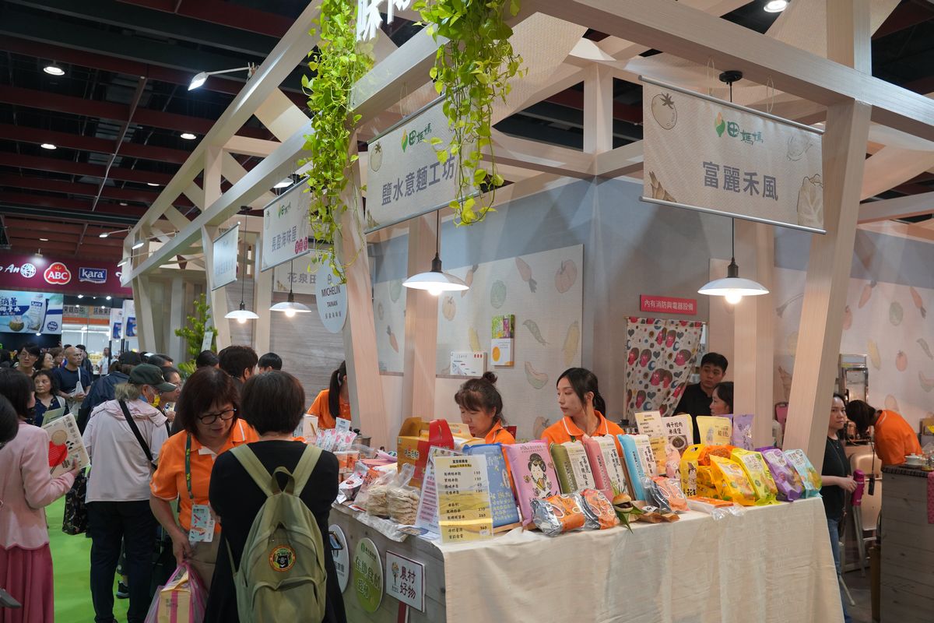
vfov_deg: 46.4
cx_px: 467
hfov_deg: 65.5
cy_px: 312
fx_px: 726
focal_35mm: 28
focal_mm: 28
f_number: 4
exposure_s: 1/160
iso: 1600
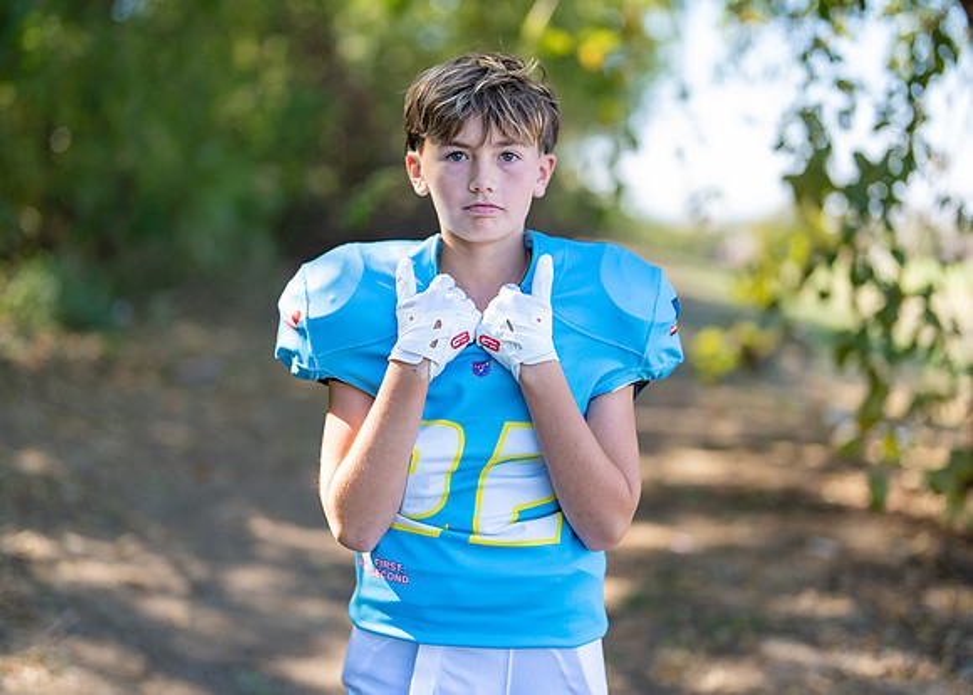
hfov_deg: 35.0
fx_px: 1543
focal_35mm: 56
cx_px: 492
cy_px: 333
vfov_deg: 25.4
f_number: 1.2
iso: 100
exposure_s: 1/1250
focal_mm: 50
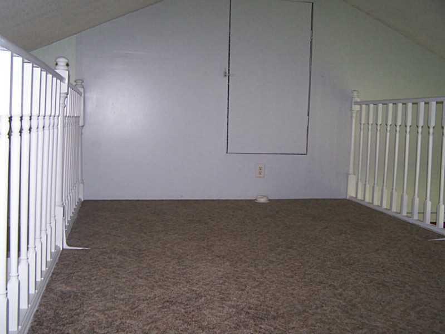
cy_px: 167
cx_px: 222
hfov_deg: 49.0
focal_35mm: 38
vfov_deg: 37.7
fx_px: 488
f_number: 2.8
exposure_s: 1/60
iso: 140
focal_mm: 6.3
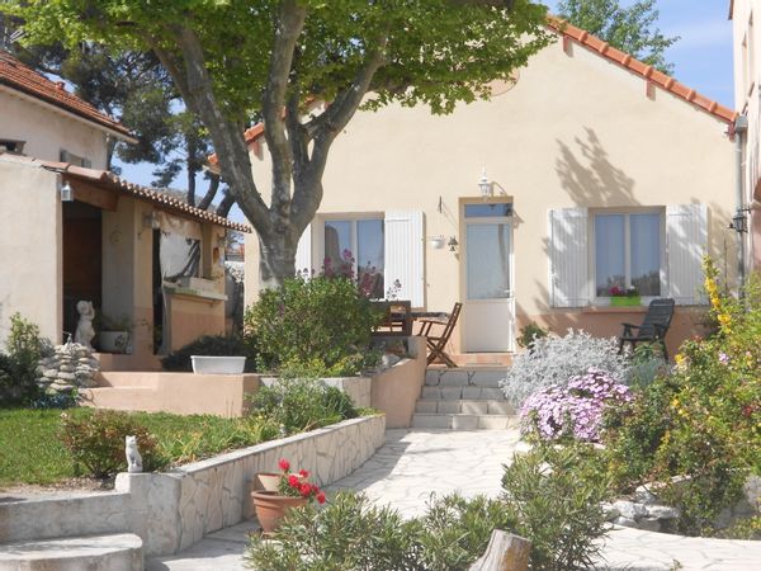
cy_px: 286
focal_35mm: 66
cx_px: 380
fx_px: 1451
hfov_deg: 29.4
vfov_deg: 22.3
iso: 80
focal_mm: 11.8
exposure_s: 1/320
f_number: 5.3
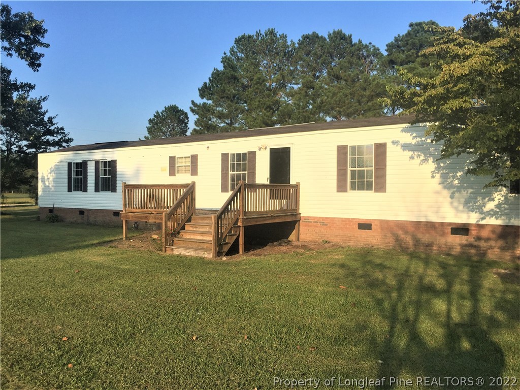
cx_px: 260
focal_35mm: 29
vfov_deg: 48.2
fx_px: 436
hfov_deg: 61.7
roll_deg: -0.5
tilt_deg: -2.4
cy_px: 195
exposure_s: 1/2475
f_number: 2.2
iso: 32
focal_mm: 4.15
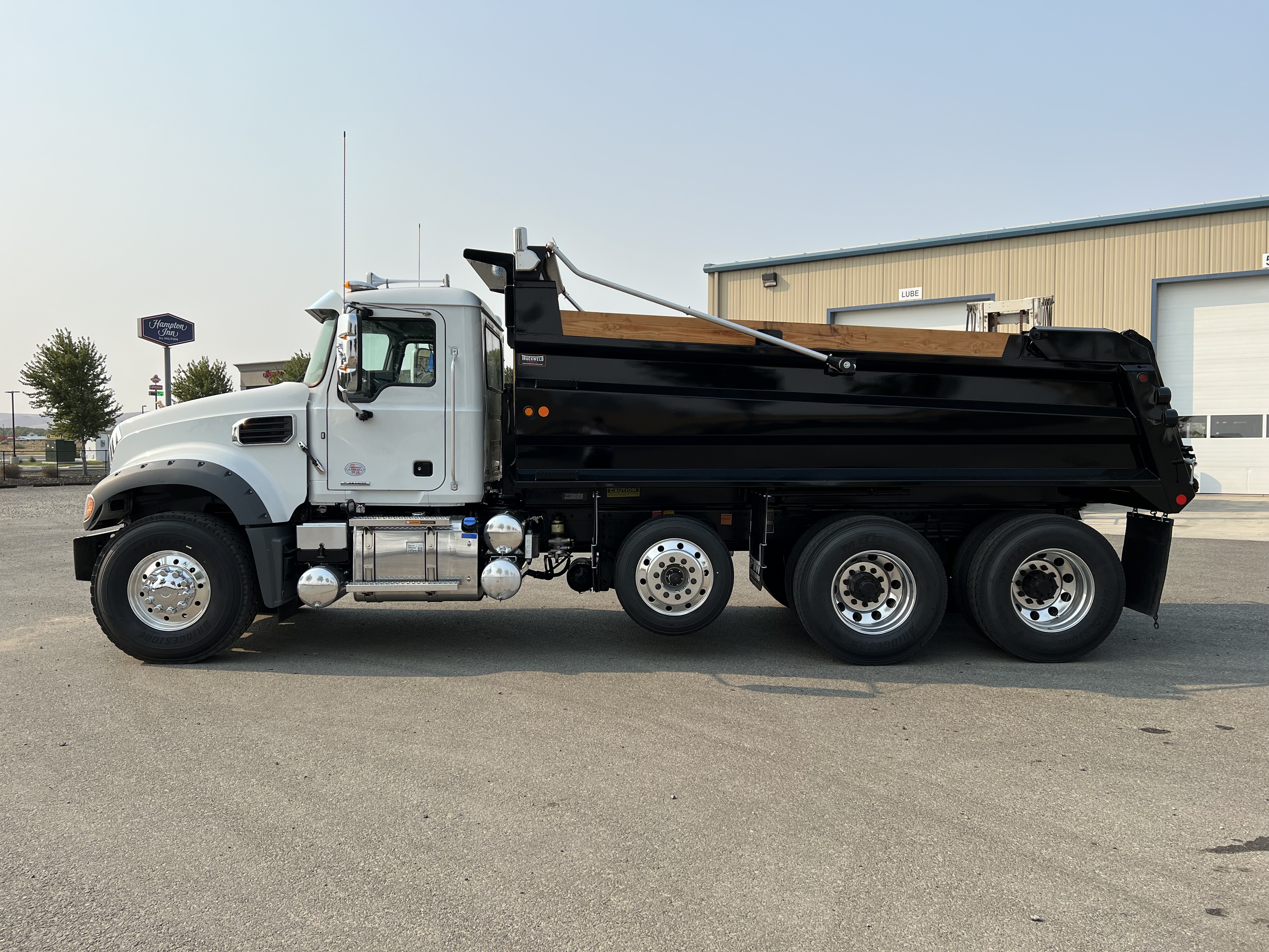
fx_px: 953
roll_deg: +0.6
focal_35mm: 26
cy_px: 476
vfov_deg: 53.1
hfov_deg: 67.3
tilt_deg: -2.0
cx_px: 634
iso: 50
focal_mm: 5.7
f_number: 1.5
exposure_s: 1/4274
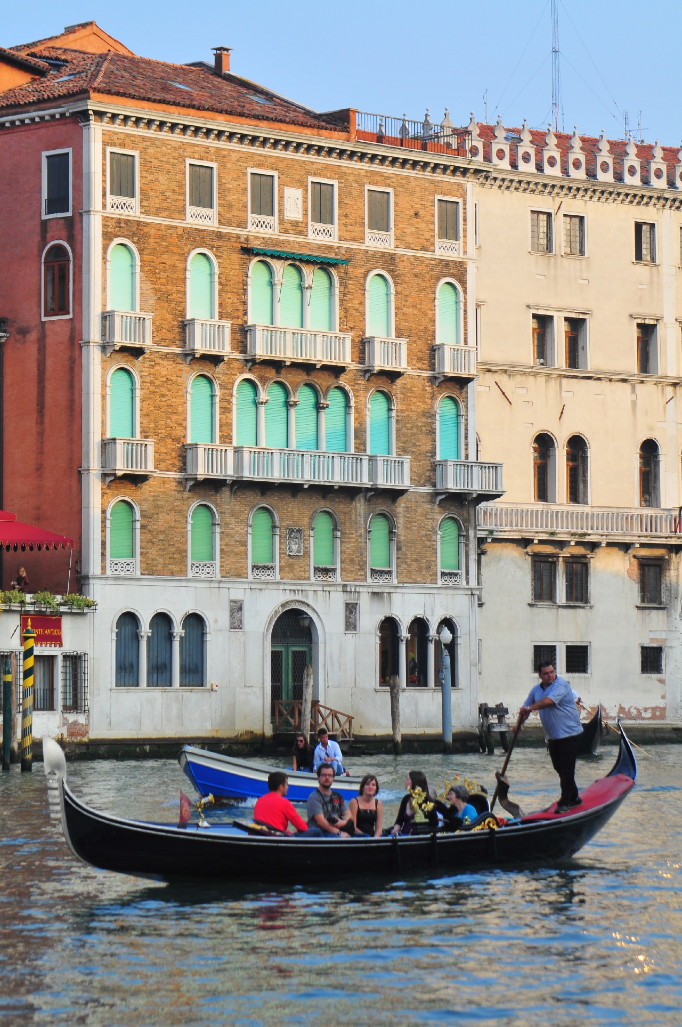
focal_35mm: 112
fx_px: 3205
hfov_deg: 12.1
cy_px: 514
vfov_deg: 18.2
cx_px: 341
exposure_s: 1/250
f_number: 7.1
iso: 200
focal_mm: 75
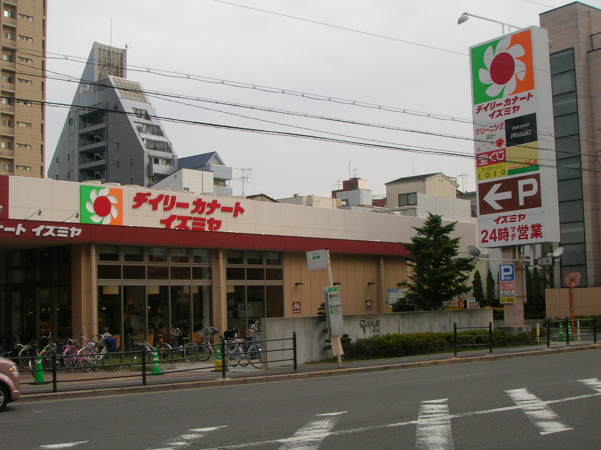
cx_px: 300
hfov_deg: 41.2
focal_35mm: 46
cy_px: 225
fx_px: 799
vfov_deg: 31.5
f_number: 5.4
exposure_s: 1/170
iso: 71
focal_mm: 7.7
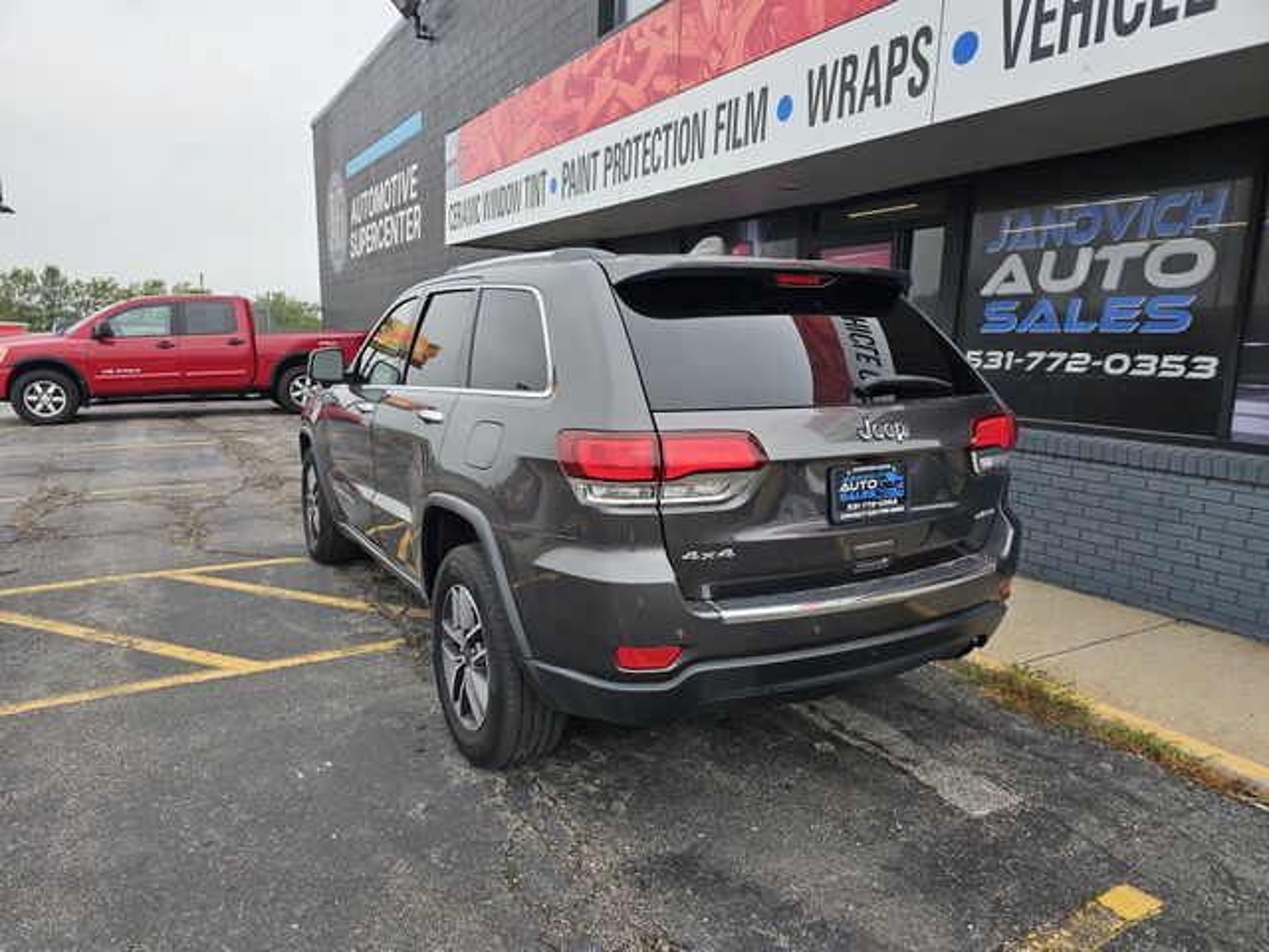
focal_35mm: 23
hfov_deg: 73.9
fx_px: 843
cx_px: 634
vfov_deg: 58.9
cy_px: 476
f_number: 1.7
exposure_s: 1/260
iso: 10
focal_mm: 6.3
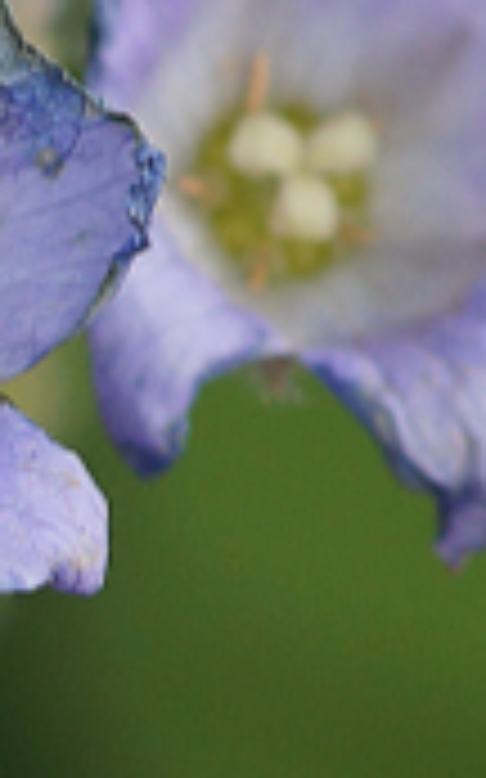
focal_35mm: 1059
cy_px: 319
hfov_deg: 1.2
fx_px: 22461
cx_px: -1053
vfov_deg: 2.0
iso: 160
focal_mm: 100
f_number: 5.6
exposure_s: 1/160
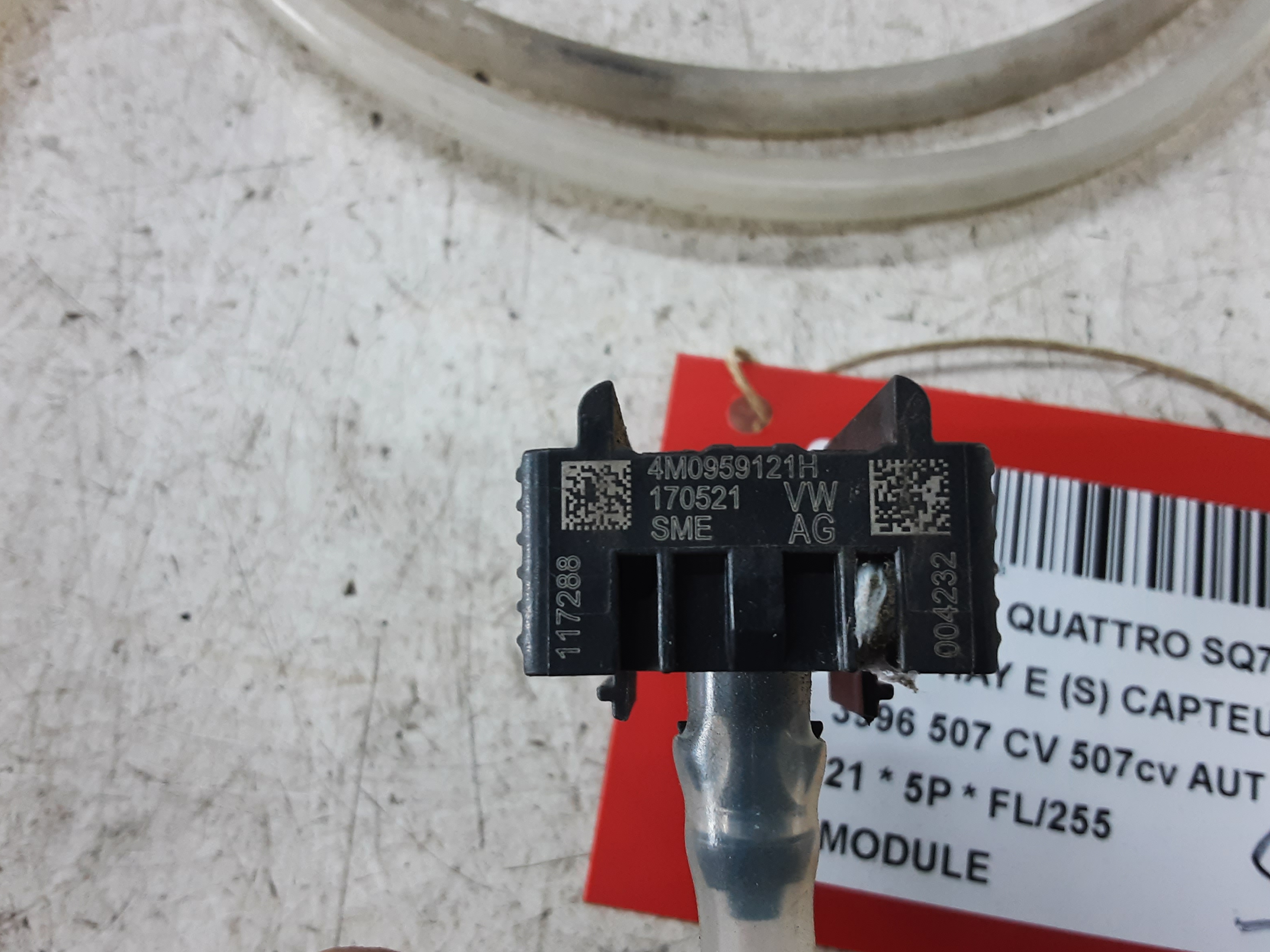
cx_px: 622
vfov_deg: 49.8
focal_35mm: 28
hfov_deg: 63.4
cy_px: 485
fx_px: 1027
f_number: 1.9
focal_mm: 2.91
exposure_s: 1/50
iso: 100
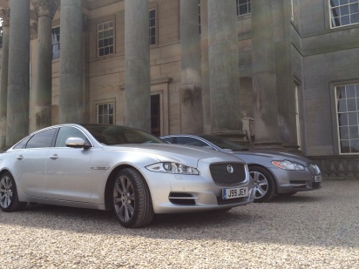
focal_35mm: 36
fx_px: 373
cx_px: 155
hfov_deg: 51.2
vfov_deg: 39.6
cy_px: 124
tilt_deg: +6.0
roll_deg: +0.5
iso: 32
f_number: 2.2
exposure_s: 1/1709
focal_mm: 4.15
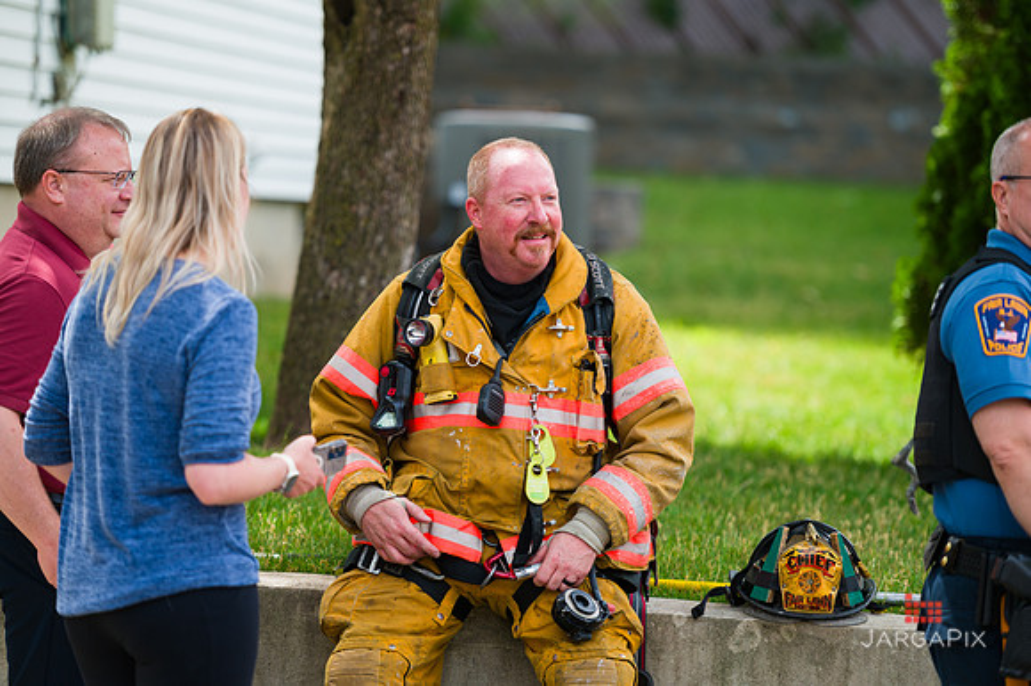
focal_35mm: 170
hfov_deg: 12.1
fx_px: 4866
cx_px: 516
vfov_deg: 8.1
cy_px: 343
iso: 200
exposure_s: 1/800
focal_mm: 170
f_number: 3.2
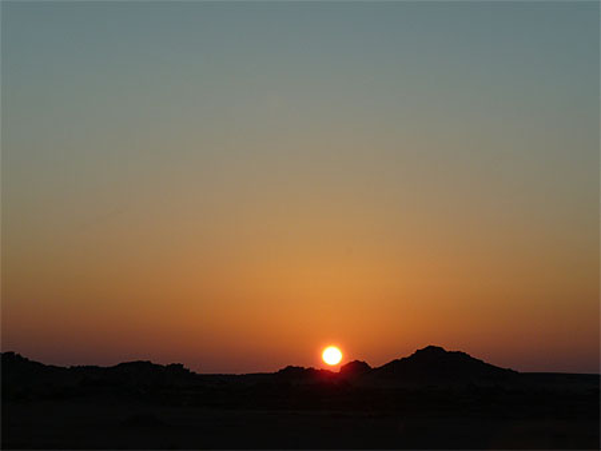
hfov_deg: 19.1
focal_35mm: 103
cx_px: 300
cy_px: 226
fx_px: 1789
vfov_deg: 14.4
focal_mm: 17.5
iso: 100
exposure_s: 1/400
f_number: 4.7
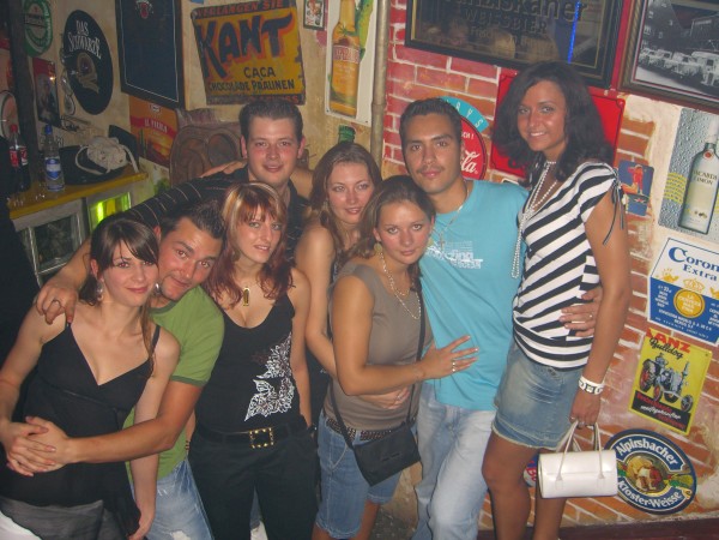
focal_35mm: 38
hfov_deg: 49.0
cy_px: 270
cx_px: 360
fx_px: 789
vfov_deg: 37.7
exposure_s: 1/60
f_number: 2.8
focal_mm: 7.9
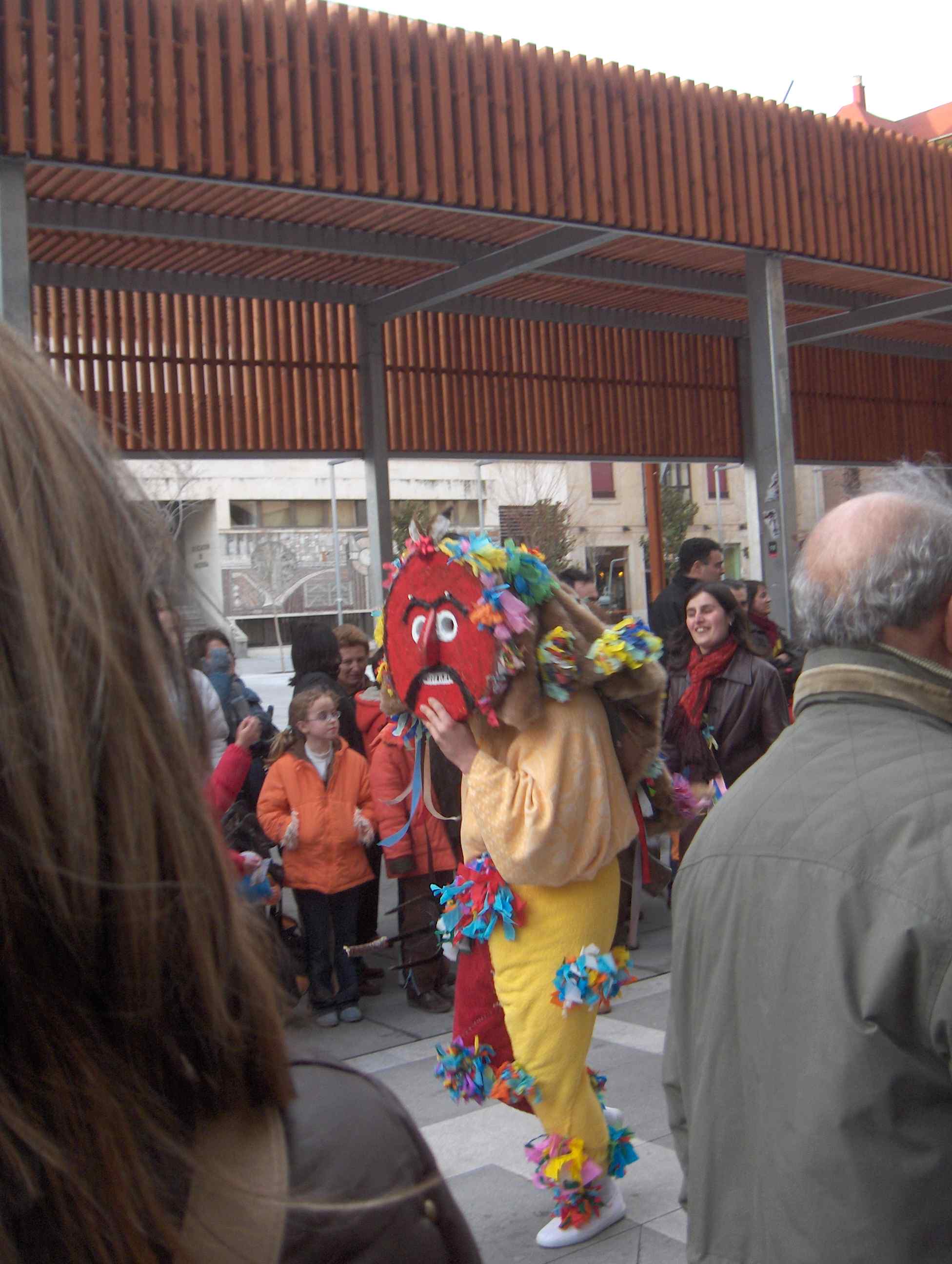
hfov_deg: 36.9
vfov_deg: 47.8
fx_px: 1426
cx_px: 476
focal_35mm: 39
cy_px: 632
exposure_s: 1/80.1
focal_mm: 8
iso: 200
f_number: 2.8
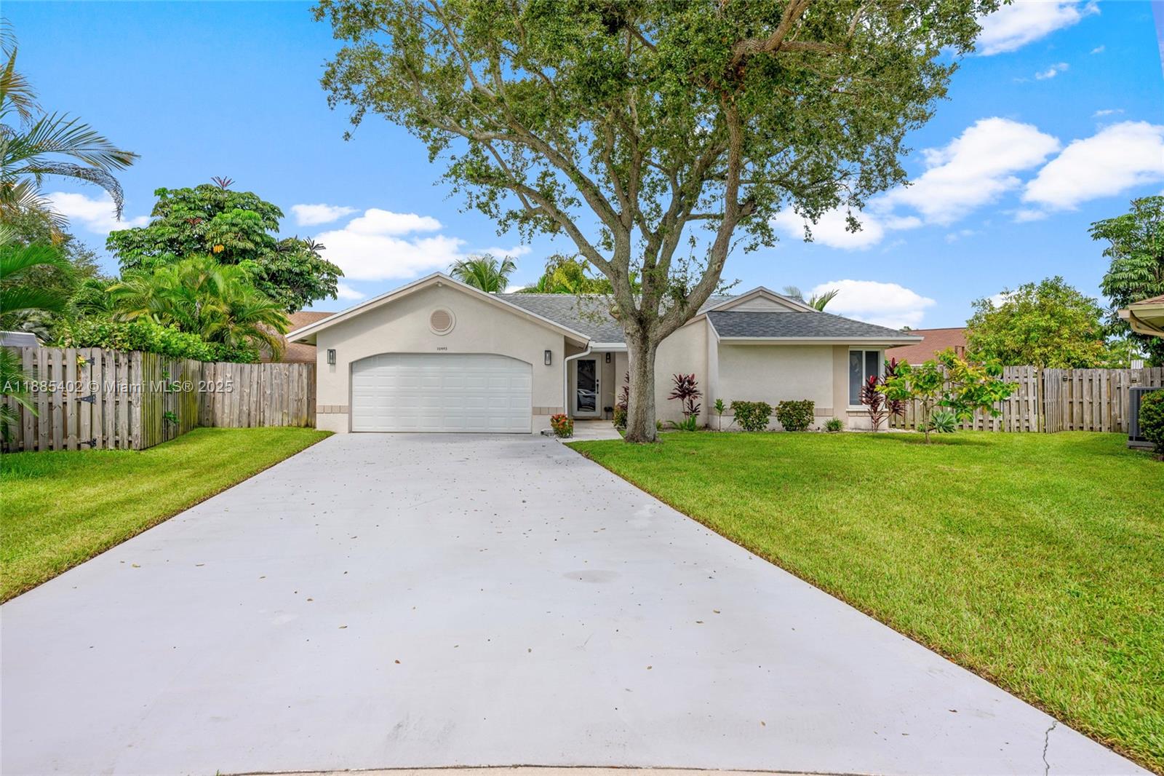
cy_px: 388
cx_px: 582
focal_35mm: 22
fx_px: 695
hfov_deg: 79.9
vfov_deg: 58.3
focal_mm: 21.5
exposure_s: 1/80
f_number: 8
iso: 64
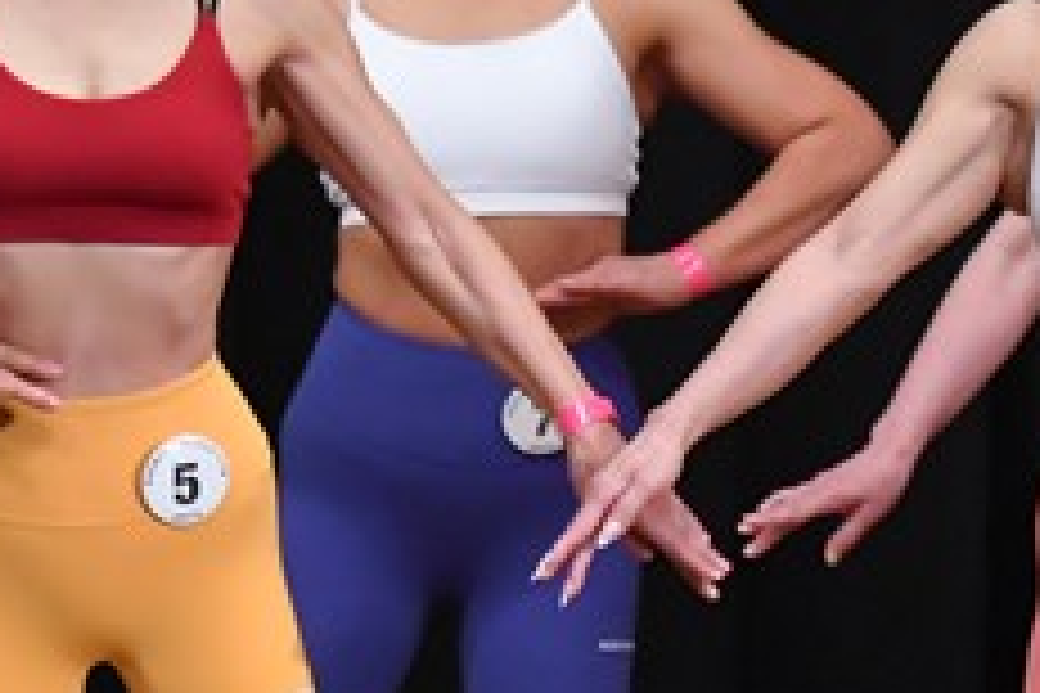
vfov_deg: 1.7
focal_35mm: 805
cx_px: 750
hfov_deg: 2.6
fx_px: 23254
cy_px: 513
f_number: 5.6
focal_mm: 160
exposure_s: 1/400
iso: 5000
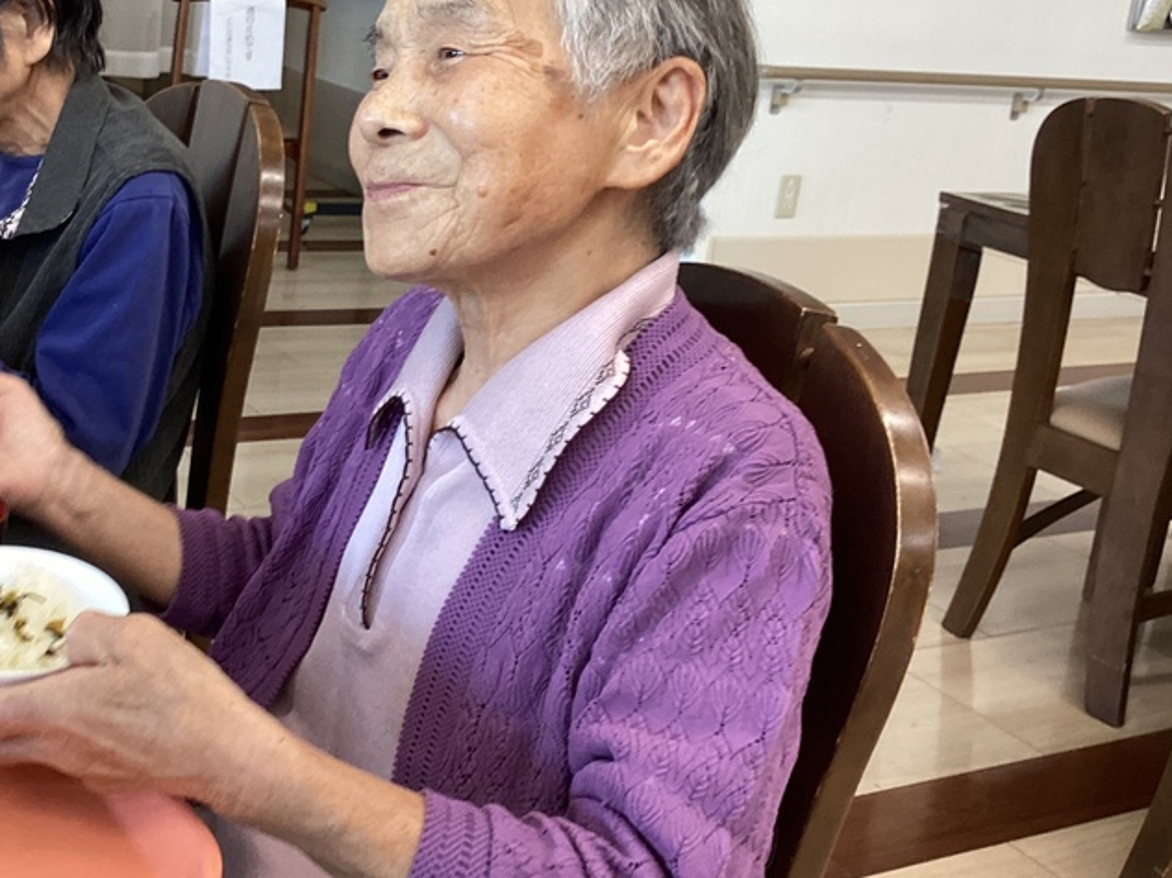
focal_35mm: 49
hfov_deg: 38.2
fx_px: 1658
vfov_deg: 29.5
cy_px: 313
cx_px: 337
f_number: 2.4
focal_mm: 3.3
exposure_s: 1/60
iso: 80
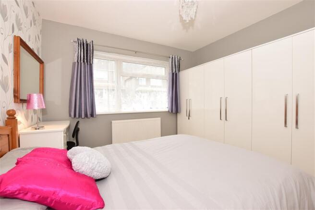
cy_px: 105
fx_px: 131
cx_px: 158
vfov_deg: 77.3
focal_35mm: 15
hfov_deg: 100.4
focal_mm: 10
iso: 400
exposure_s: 1/20
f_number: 10
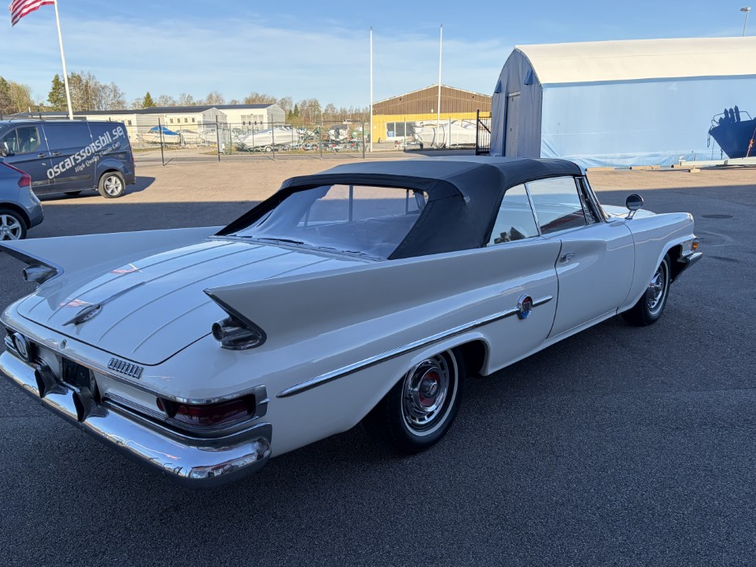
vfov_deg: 48.2
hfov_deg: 61.6
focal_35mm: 29
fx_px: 634
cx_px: 352
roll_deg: +1.8
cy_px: 309
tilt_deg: -14.4
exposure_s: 1/1484
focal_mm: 5.96
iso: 64
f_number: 1.6
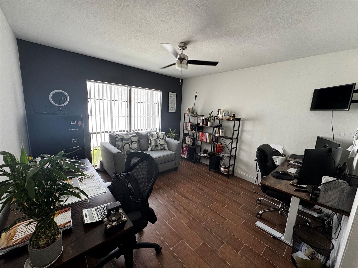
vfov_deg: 85.7
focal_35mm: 14
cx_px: 179
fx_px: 145
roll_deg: -3.1
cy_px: 134
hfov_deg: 102.1
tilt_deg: -9.7
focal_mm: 2.22
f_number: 2.2
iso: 64
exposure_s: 1/99
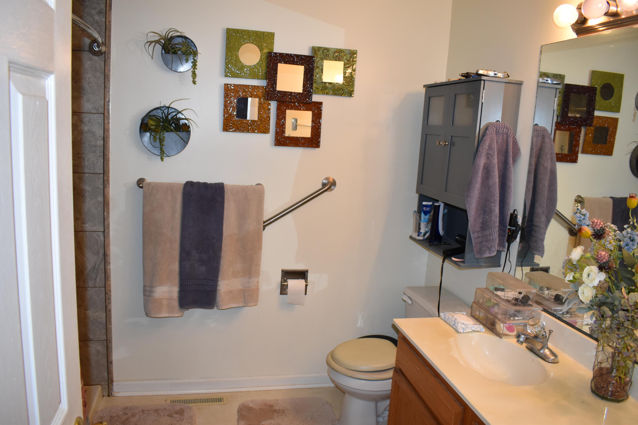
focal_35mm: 27
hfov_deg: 67.4
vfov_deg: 47.9
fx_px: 478
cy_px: 212
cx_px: 319
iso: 800
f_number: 4.5
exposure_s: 1/80
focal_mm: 18
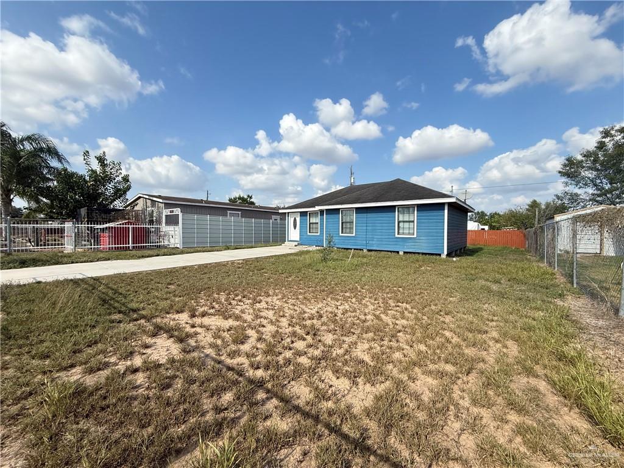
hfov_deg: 102.1
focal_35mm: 14
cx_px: 312
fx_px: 252
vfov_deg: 85.7
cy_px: 234
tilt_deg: -0.6
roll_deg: +0.1
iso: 50
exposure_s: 1/1745
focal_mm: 2.22
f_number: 2.2
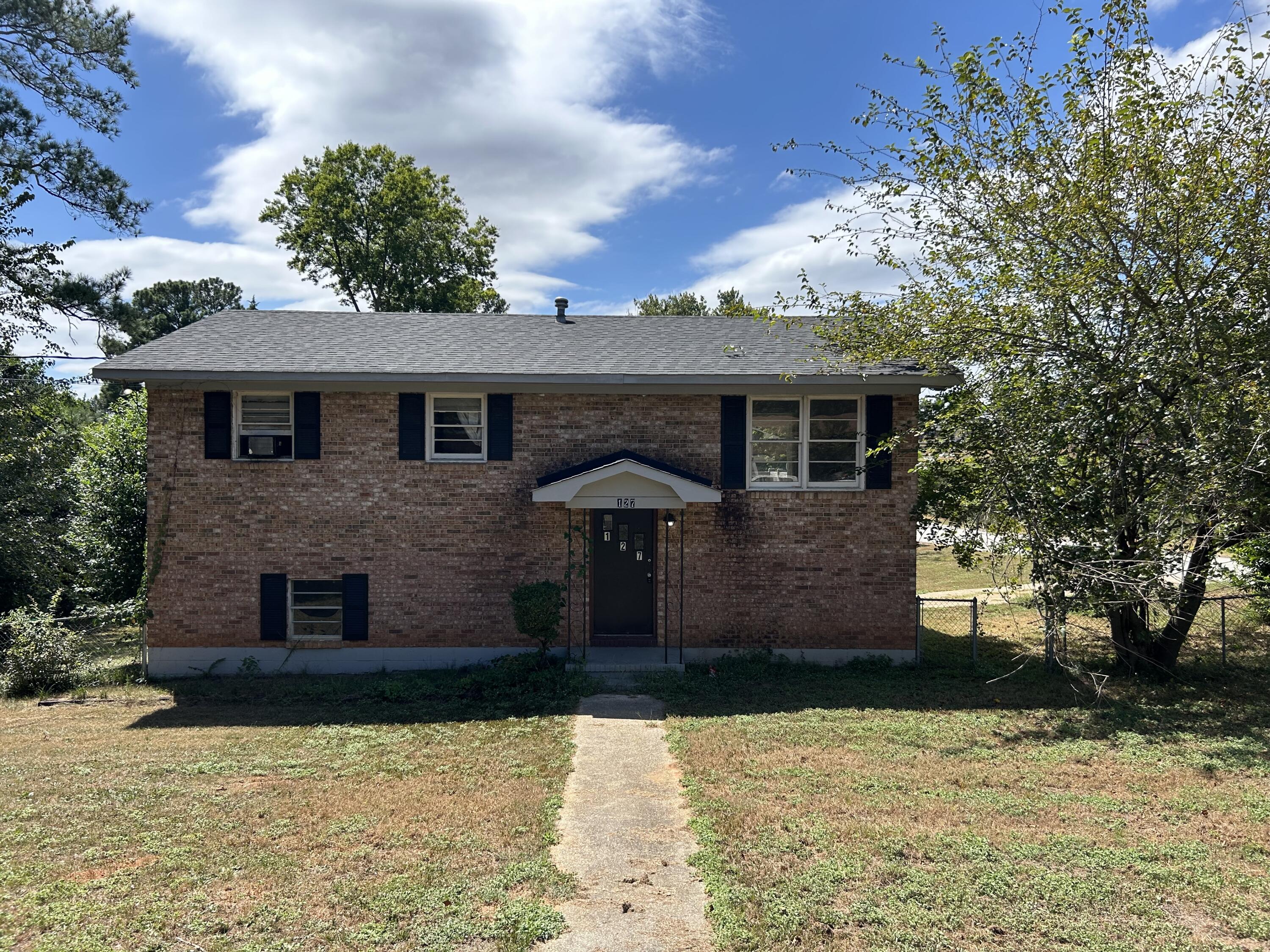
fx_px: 954
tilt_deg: -0.5
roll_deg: +0.1
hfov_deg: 67.3
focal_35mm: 26
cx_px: 635
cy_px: 476
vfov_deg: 53.1
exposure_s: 1/3356
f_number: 1.5
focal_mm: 5.7
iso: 50
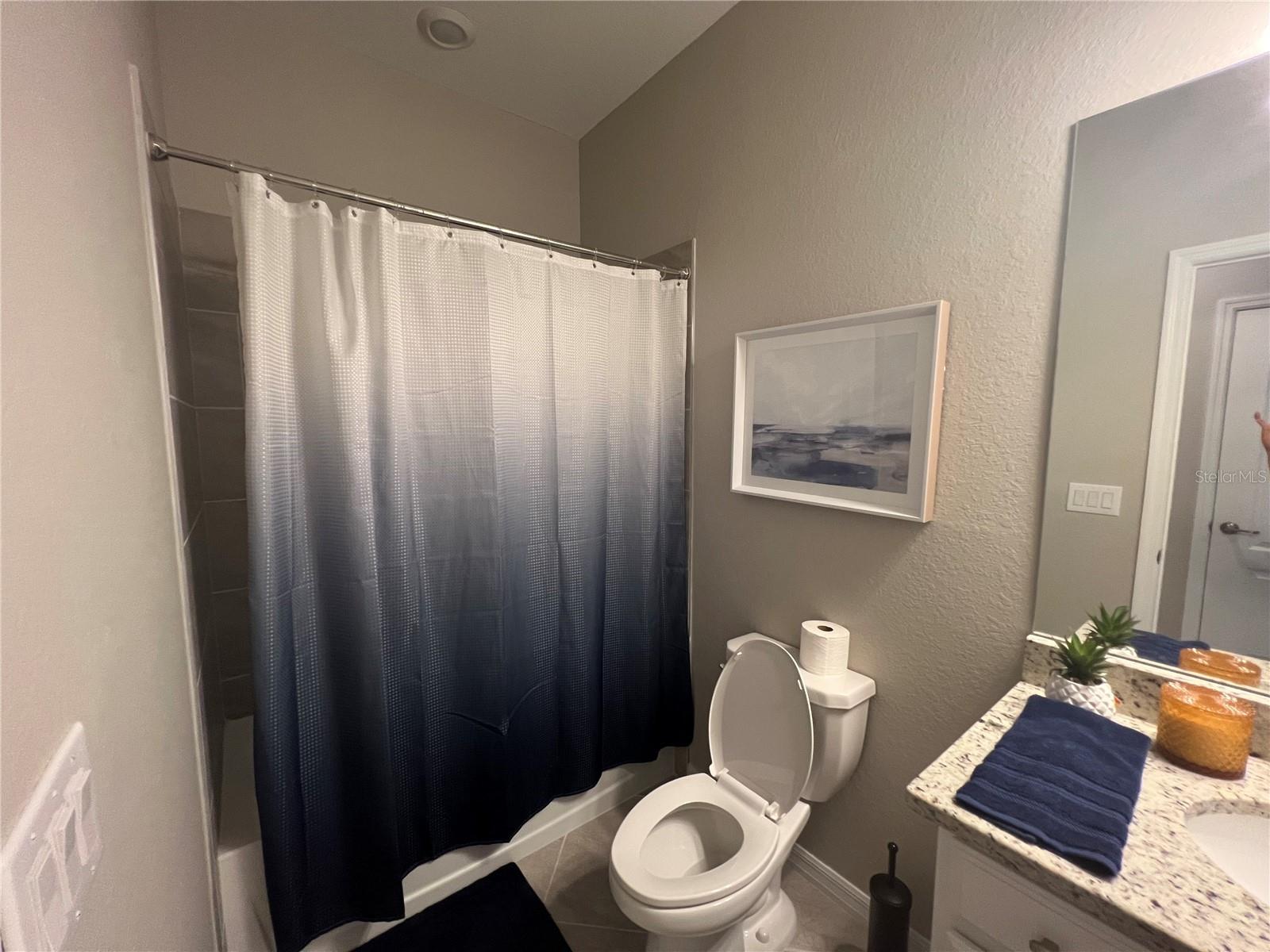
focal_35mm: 13
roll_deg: +0.2
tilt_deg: -5.7
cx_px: 635
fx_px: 477
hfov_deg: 106.2
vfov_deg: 89.9
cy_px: 476
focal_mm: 1.57
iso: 200
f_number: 1.8
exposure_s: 1/60
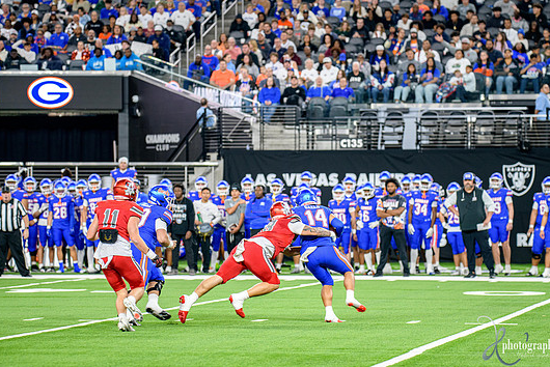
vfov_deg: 7.9
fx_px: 2675
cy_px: 191
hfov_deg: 11.7
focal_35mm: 175
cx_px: 287
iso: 1250
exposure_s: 1/400
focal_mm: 160
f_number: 2.8
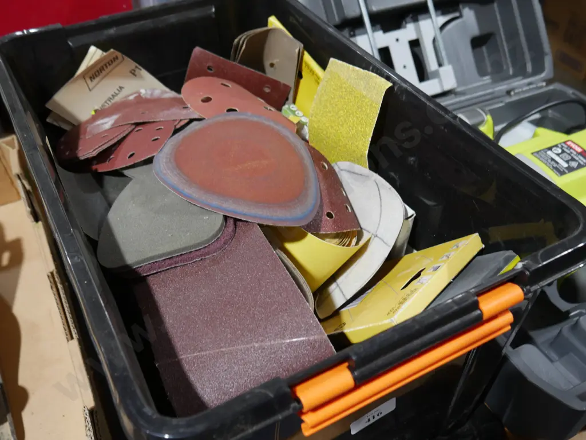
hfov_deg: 51.3
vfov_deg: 39.7
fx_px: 610
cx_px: 293
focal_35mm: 36
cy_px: 220
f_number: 4
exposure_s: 1/60
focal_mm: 18
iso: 640
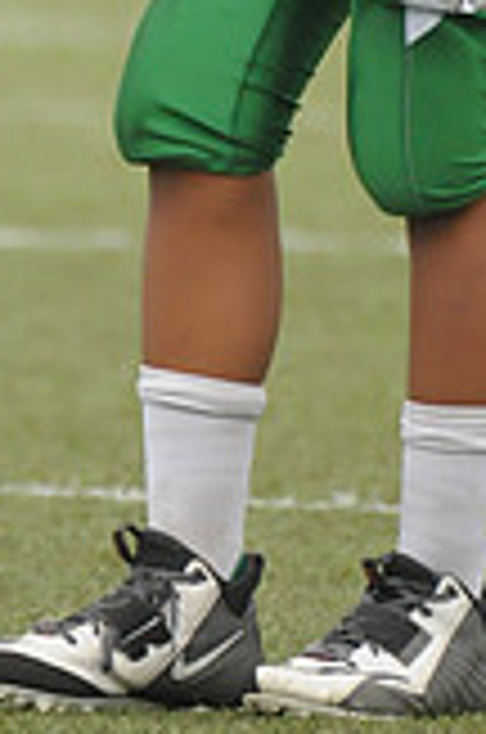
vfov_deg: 1.2
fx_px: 35830
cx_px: 443
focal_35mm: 1762
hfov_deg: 0.8
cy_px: -396
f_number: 4
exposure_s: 1/4000
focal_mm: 330
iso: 1600
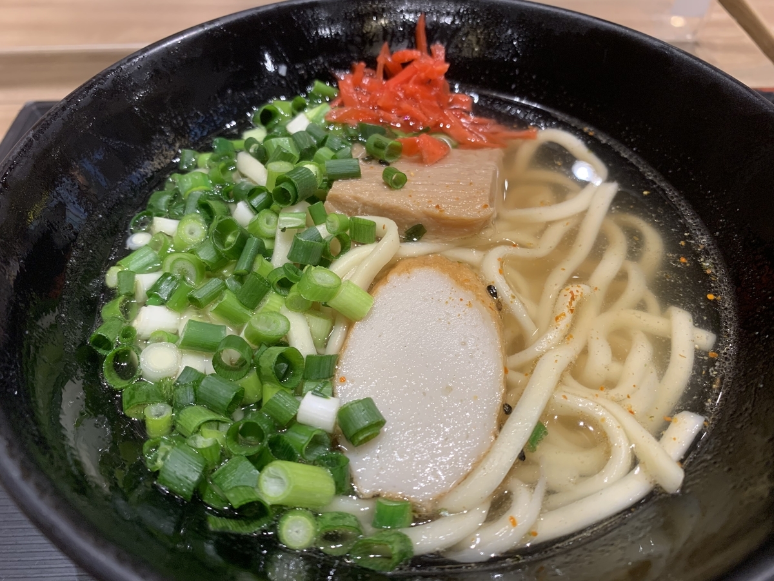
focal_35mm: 26
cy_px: 290
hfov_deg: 67.3
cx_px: 387
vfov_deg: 53.1
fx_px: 581
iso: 125
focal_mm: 4.25
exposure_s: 1/60
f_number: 1.8
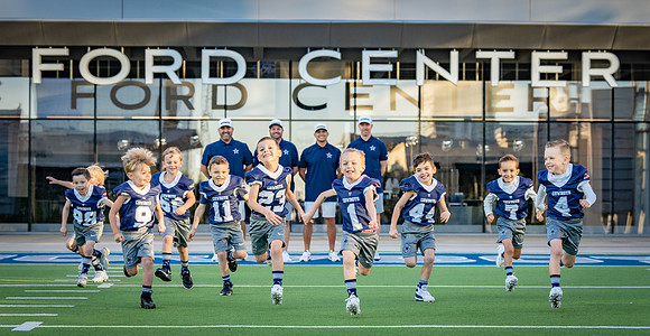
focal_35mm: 88
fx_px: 1489
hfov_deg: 24.6
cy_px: 216
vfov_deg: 12.9
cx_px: 298
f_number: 4
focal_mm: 70
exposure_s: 1/1250
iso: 1000
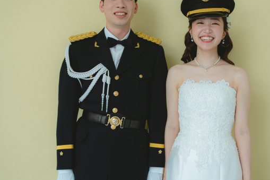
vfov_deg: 24.6
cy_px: 74
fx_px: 412
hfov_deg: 36.1
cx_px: 166
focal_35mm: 55
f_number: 3.2
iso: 320
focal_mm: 35
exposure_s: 1/160
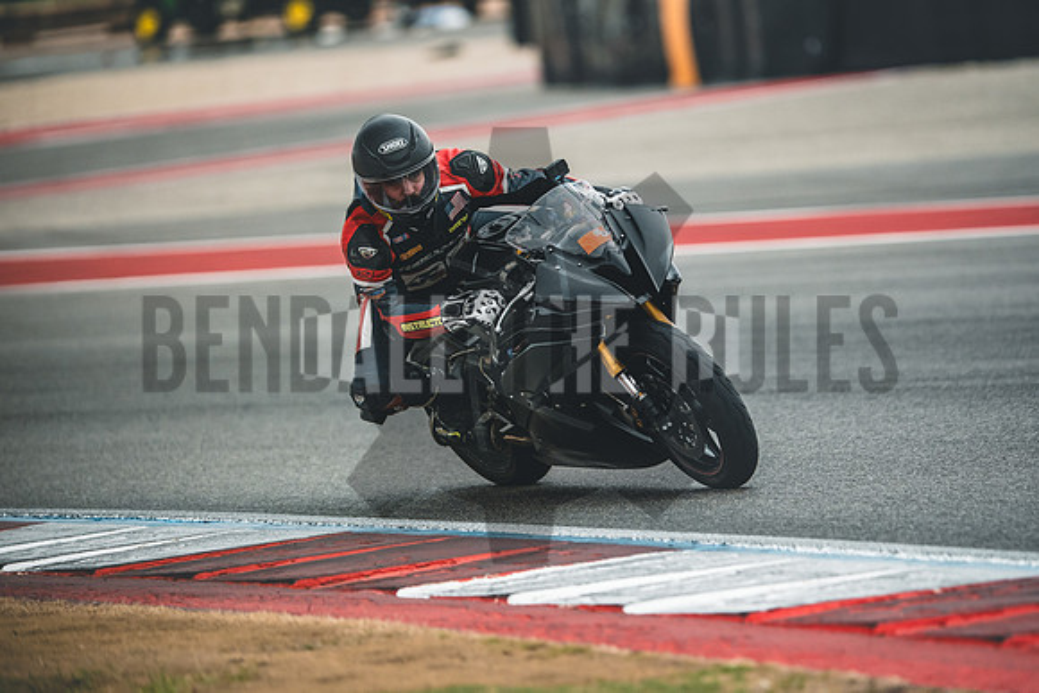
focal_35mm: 300
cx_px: 520
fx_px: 8660
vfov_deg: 4.6
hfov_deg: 6.9
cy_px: 346
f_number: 2
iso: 1000
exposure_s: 1/3200
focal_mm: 200
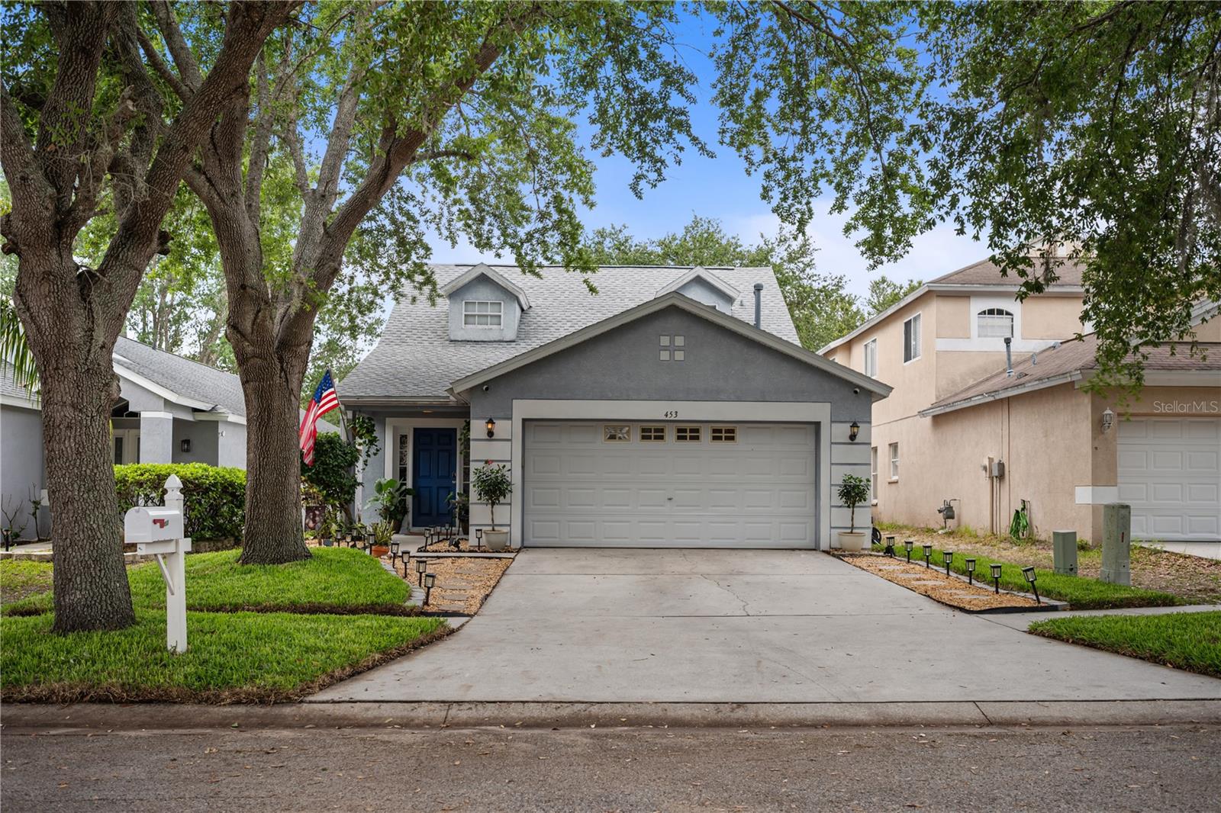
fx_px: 1017
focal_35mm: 30
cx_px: 610
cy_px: 406
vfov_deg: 43.6
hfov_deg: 61.9
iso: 100
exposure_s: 1/50
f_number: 4
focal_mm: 30
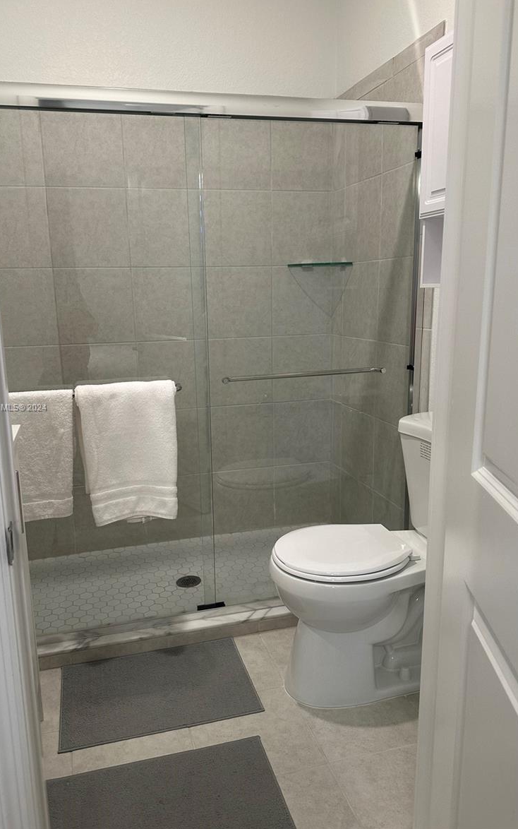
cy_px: 408
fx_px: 587
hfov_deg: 47.5
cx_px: 235
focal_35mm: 26
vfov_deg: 70.4
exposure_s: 1/60
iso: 125
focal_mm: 6.86
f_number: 1.78
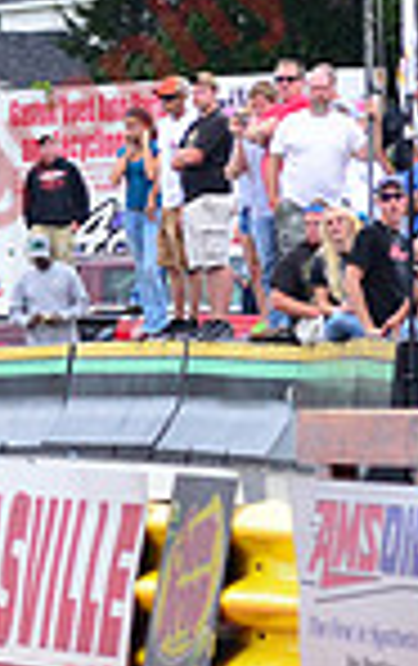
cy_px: 364
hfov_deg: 3.1
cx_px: -265
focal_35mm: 418
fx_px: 7589
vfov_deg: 5.0
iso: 1000
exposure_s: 1/320
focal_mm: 70
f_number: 4.5
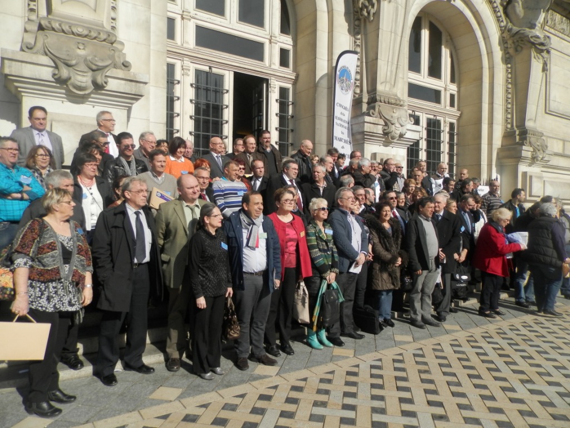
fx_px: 412
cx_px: 285
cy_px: 214
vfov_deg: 54.9
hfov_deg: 69.4
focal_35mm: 25
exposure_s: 1/250
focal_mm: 4.5
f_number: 8.7
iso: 100
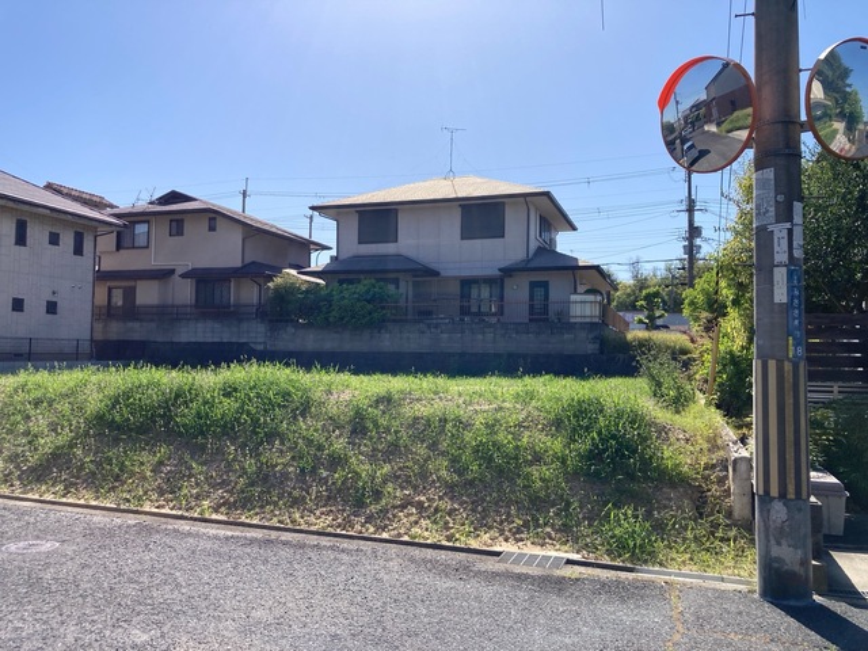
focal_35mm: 28
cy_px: 326
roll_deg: -1.7
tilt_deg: +0.8
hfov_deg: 63.4
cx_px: 434
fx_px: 702
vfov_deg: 49.7
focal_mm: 3.99
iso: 25
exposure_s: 1/2857
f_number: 1.8
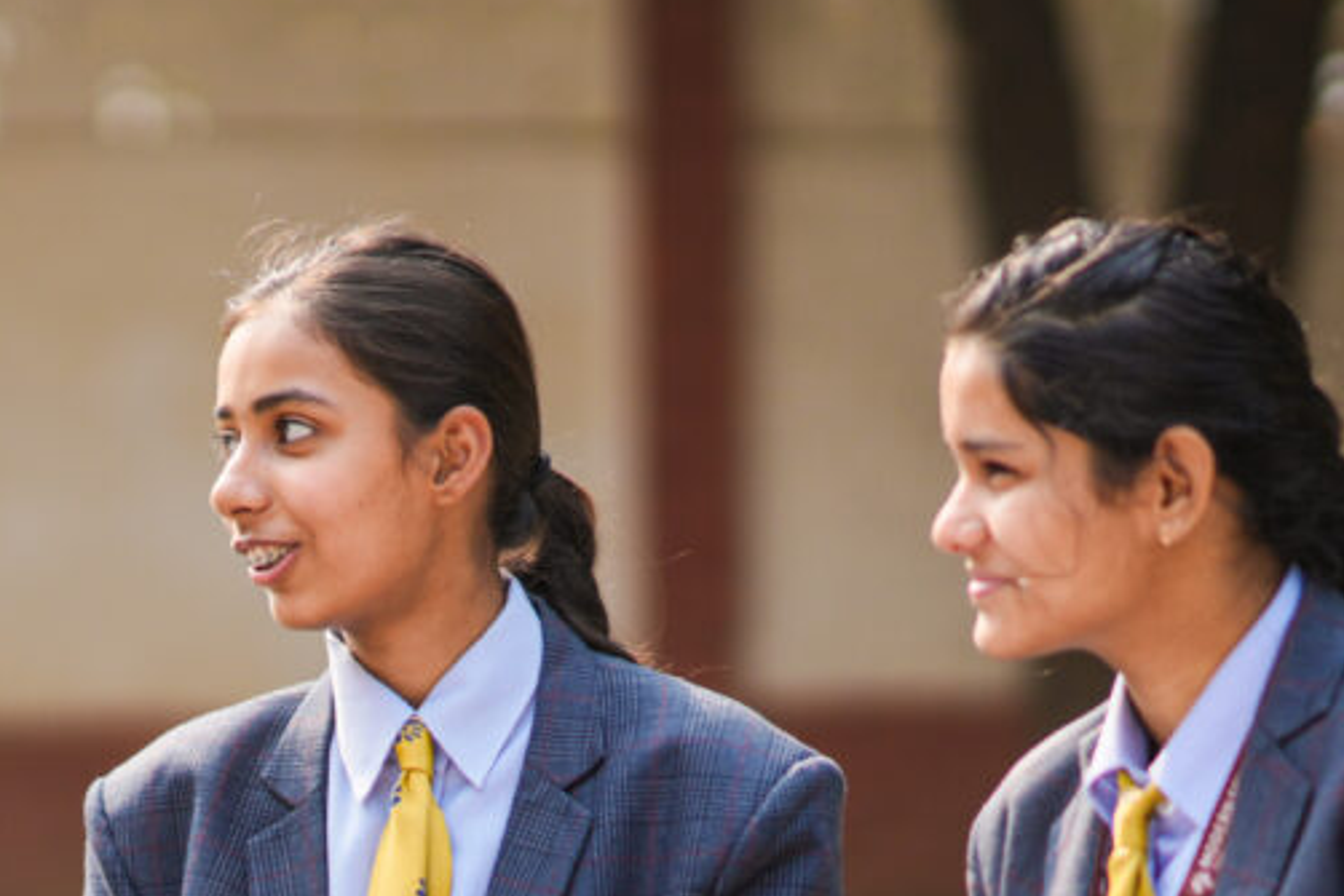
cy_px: 706
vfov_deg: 5.3
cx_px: 145
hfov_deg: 7.9
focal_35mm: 260
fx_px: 9709
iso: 100
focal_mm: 85
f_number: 1.4
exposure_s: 1/3200
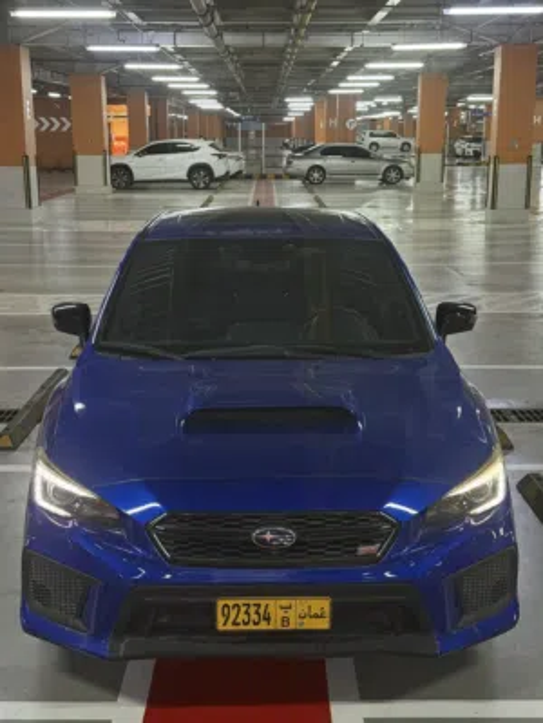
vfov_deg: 39.7
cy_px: 362
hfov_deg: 30.3
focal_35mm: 48
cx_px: 272
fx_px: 1004
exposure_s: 1/38
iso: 320
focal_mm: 6.76
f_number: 1.78
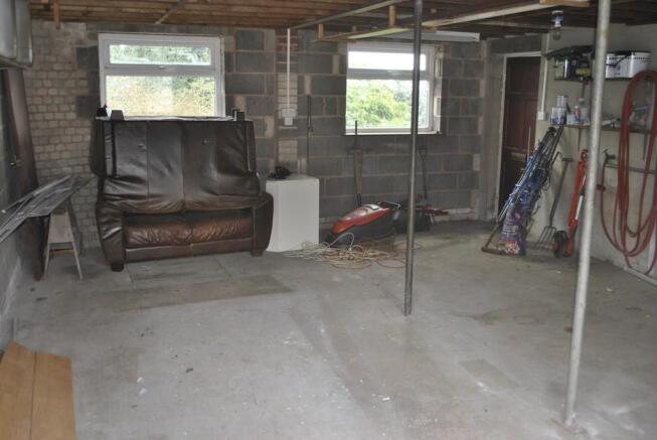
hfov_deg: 57.2
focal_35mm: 33
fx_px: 603
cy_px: 220
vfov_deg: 40.1
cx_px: 328
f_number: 4
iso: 200
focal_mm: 22
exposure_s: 1/60
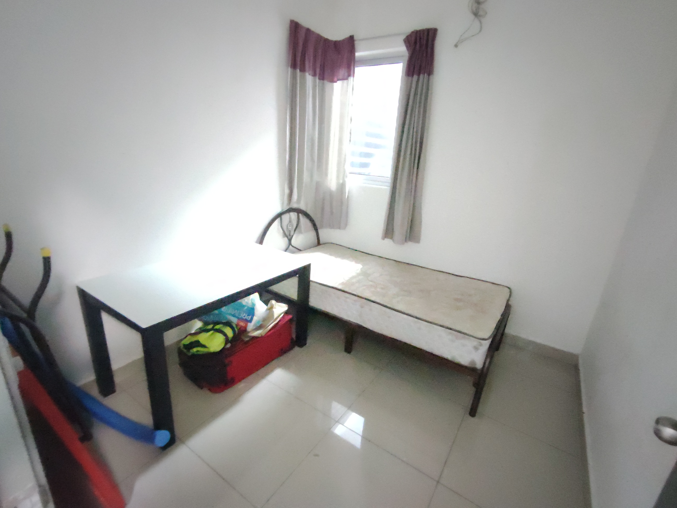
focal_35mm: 17
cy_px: 254
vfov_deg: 74.7
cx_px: 338
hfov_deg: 91.0
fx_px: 332
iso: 4992
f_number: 2.2
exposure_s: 1/14.3
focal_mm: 1.43
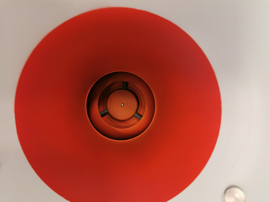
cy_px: 101
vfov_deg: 51.4
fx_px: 211
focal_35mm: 27
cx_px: 135
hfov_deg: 65.3
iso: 160
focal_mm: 5.56
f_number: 1.6
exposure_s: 1/50
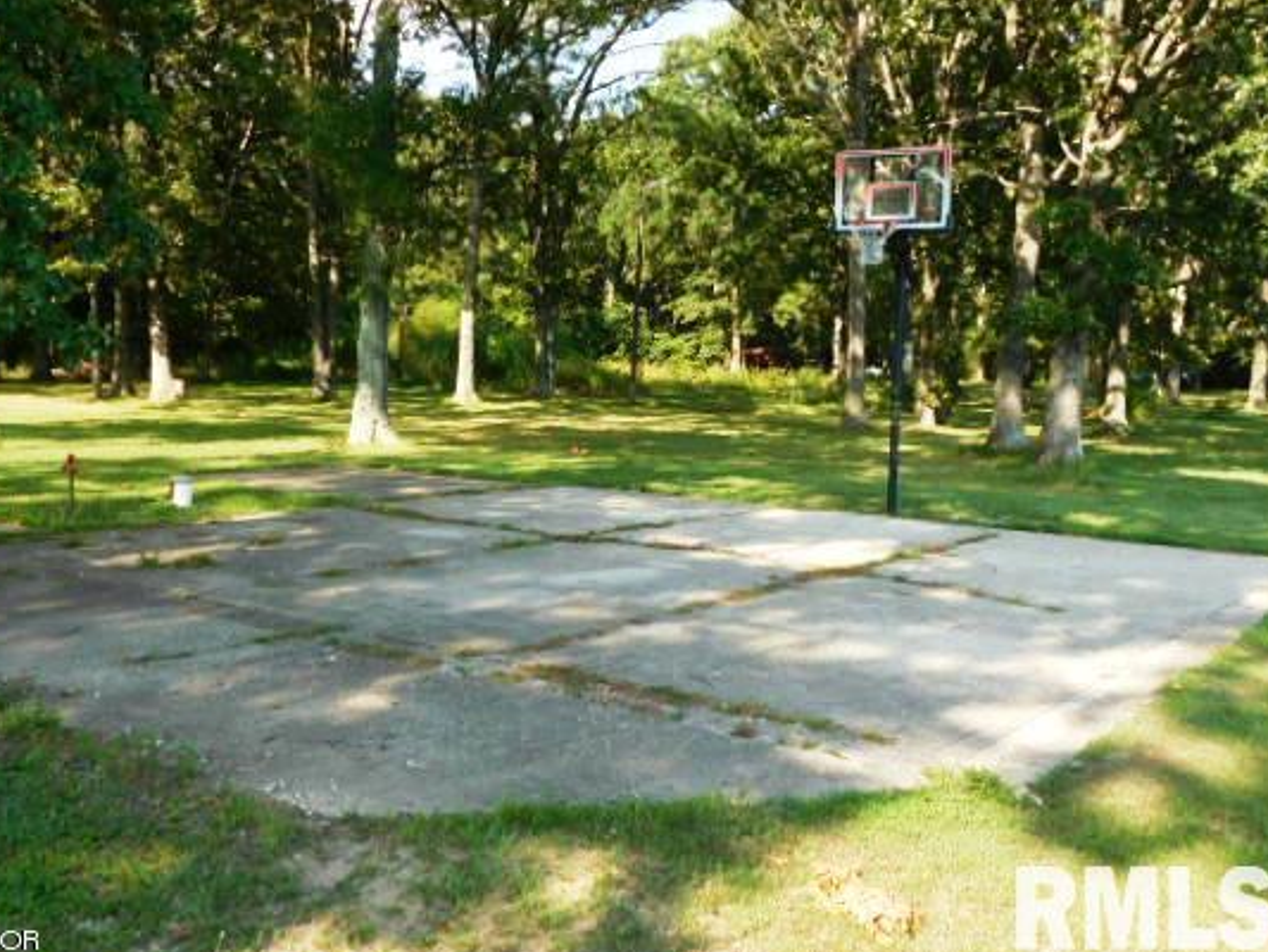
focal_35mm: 36
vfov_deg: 39.6
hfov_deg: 51.3
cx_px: 616
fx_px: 1319
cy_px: 416
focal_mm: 5.3
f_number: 3.2
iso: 125
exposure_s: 1/400
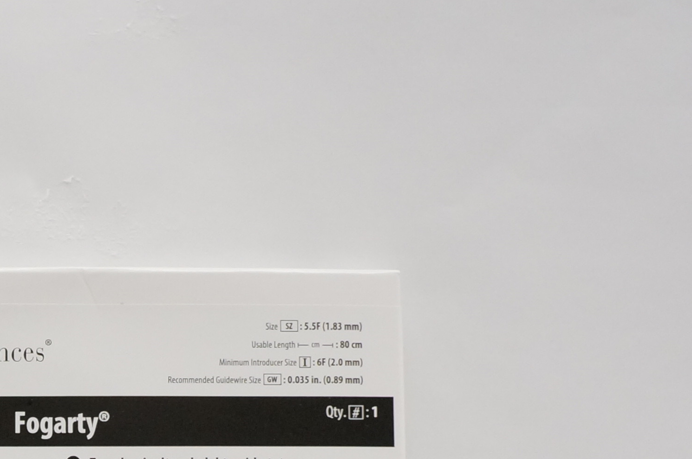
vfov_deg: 14.2
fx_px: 1709
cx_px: -105
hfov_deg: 21.5
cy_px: 720
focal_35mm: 89
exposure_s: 1/160
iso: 800
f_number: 6.3
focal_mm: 18
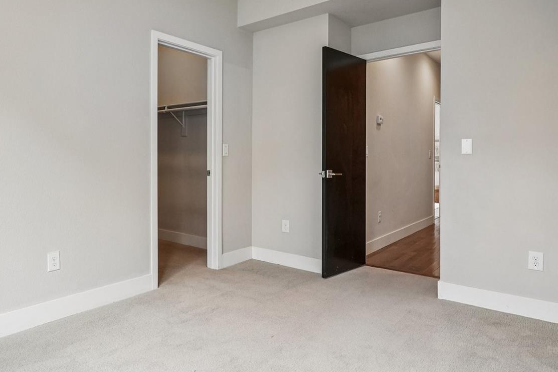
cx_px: 229
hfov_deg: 73.7
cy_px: 159
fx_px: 368
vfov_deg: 53.5
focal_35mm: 24
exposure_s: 1/30
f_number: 8
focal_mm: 11
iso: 640
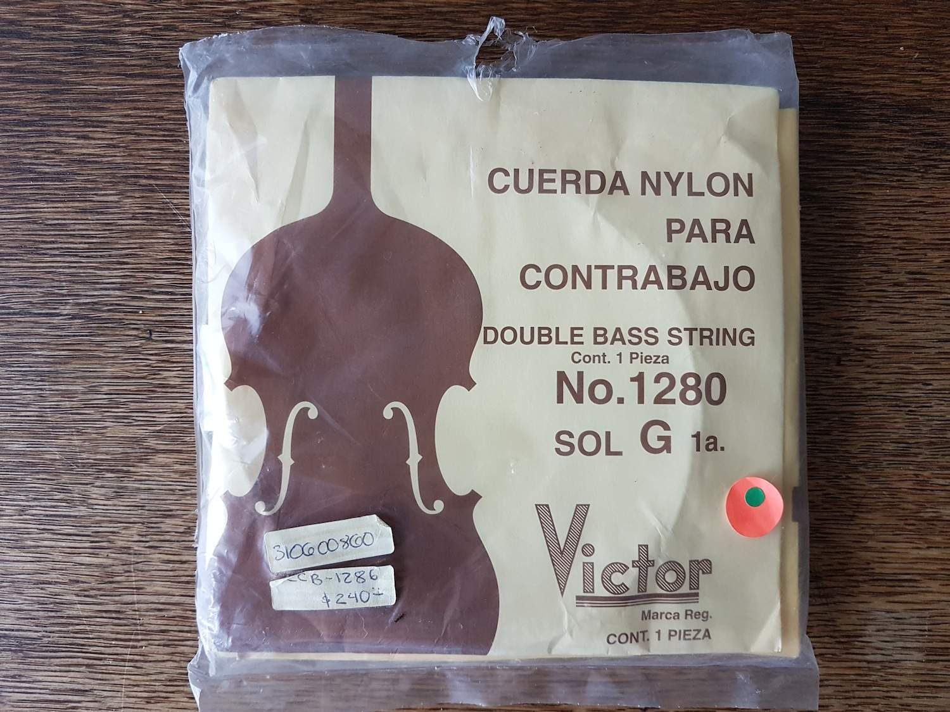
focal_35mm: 26
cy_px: 356
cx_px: 475
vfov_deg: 53.1
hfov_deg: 67.3
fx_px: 714
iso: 100
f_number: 1.7
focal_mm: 4.2
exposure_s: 1/60
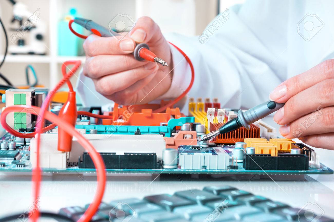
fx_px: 556
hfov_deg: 33.4
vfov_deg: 22.6
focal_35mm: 60
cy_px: 111
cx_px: 167
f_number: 16
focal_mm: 60
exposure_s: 1/160
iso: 200
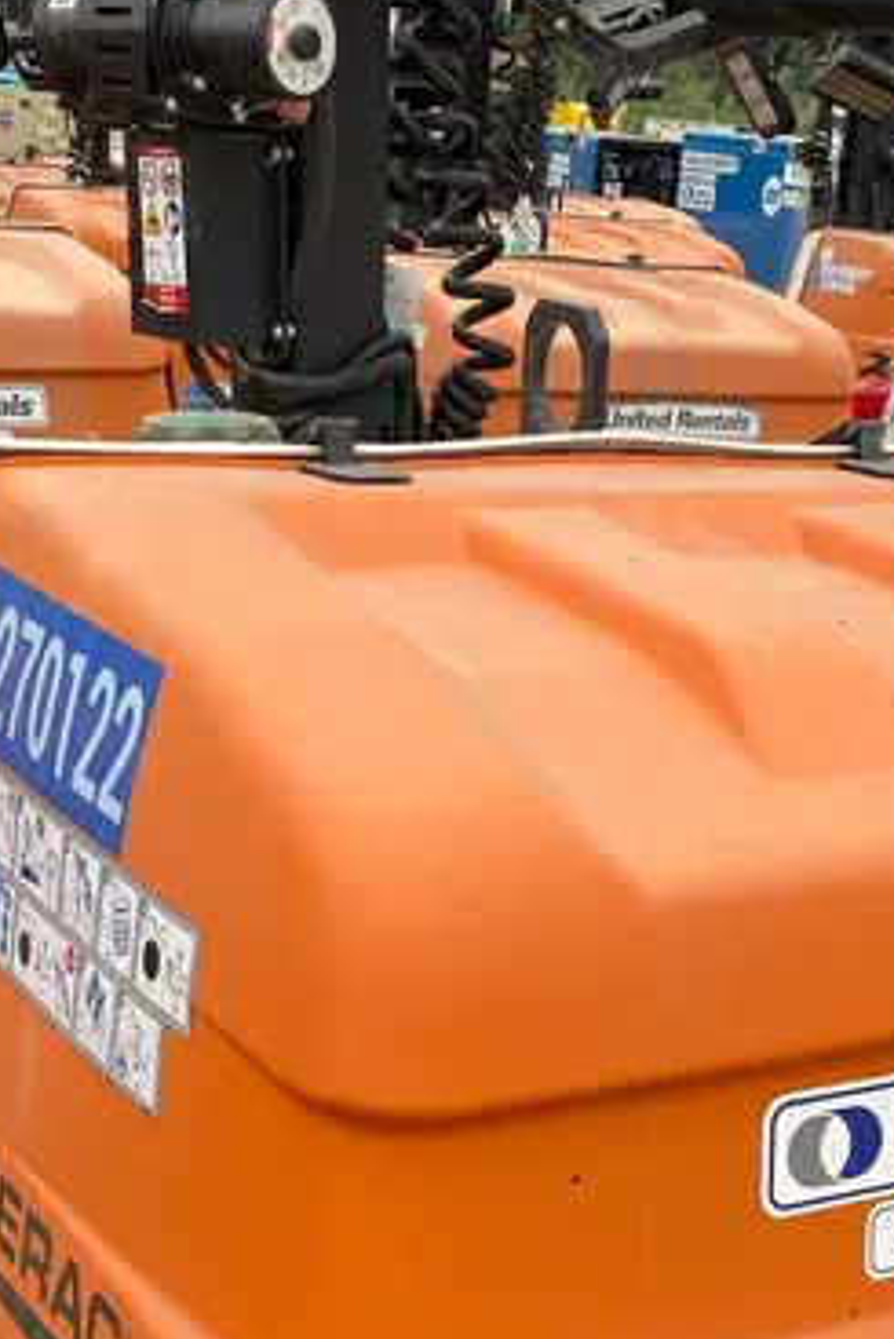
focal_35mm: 54
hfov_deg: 25.0
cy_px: 1286
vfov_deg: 34.1
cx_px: 551
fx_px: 2009
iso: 40
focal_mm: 4.25
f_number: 1.8
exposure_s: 1/122
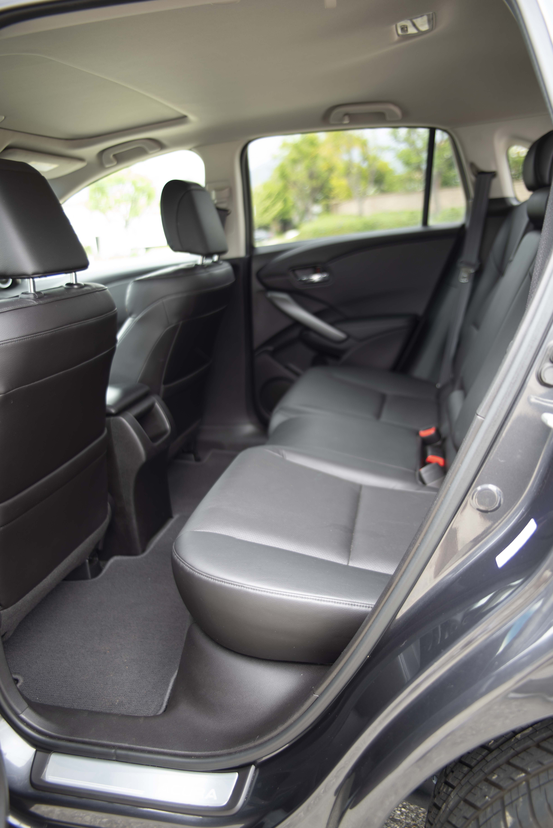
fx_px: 622
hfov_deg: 48.0
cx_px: 276
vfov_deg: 67.4
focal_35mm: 27
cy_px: 414
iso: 100
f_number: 2.8
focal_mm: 27
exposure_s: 1/60
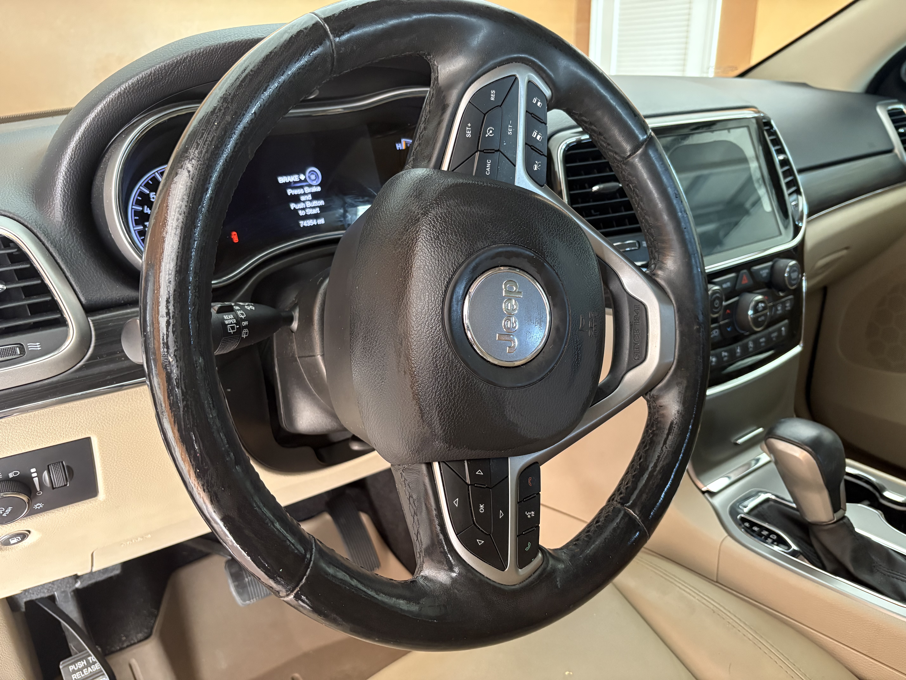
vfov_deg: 53.1
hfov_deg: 67.3
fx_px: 680
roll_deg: +2.7
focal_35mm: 26
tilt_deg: -20.9
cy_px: 340
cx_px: 453
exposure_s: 1/60
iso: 400
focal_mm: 5.96
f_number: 1.6
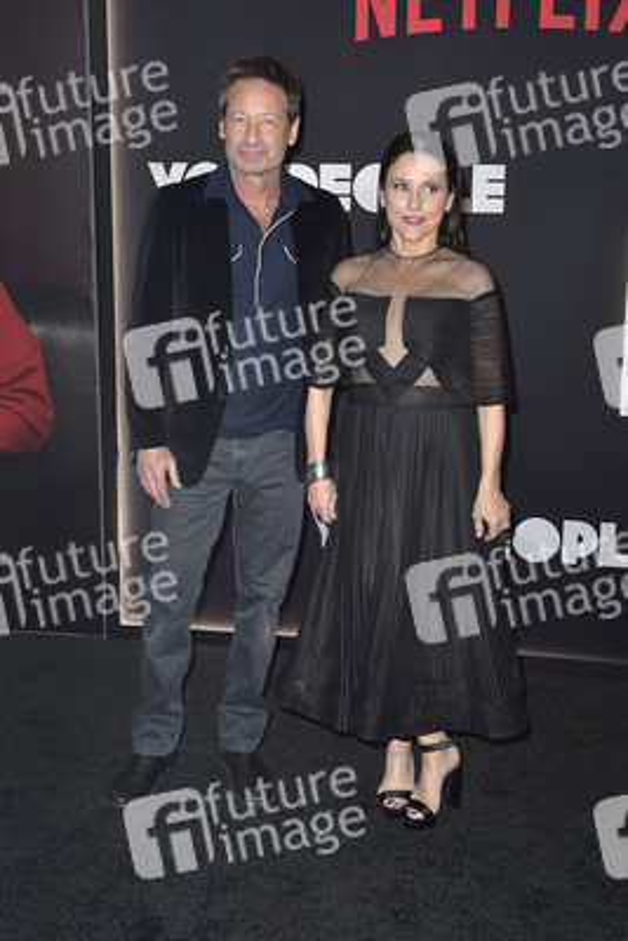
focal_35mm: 44
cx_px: 314
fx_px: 1150
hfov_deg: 30.5
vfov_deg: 44.5
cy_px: 470
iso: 500
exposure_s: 1/250
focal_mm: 44
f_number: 6.3
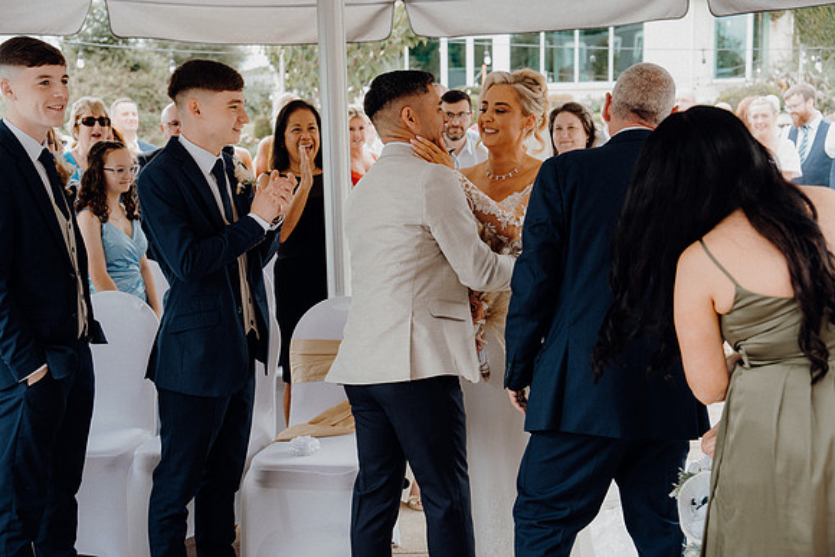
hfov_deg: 43.6
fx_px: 1044
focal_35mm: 45
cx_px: 418
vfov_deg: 29.9
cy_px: 278
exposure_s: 1/200
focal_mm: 45
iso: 200
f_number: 3.5
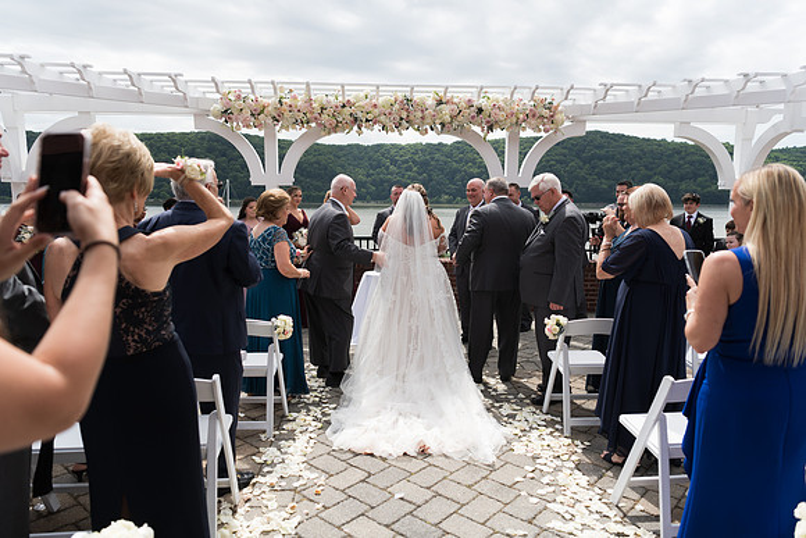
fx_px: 544
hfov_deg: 73.1
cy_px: 269
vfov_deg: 52.6
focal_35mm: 24
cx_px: 403
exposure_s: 1/1600
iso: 64
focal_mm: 24
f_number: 2.8
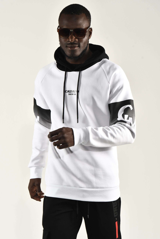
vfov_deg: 28.1
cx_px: 80
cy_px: 120
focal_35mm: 72
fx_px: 480
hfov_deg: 18.9
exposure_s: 1/125
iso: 160
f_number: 10
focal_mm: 48
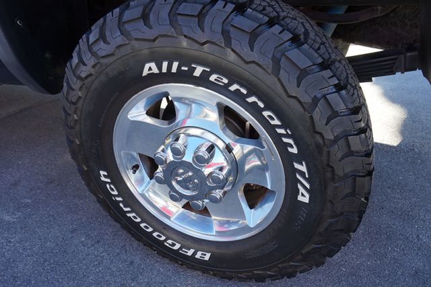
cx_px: 216
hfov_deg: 73.8
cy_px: 144
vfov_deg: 53.1
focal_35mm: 24
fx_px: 287
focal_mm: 16
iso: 100
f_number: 4.5
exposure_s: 1/60
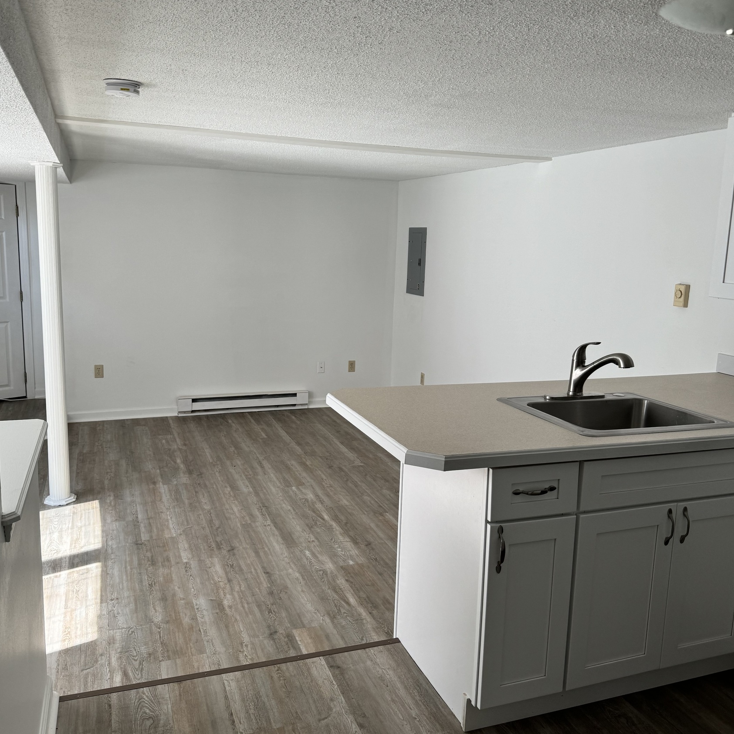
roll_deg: -1.9
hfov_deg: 55.6
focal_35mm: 29
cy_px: 358
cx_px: 369
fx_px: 696
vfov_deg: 55.6
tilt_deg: -9.6
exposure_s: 1/121
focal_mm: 6.76
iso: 100
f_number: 1.78
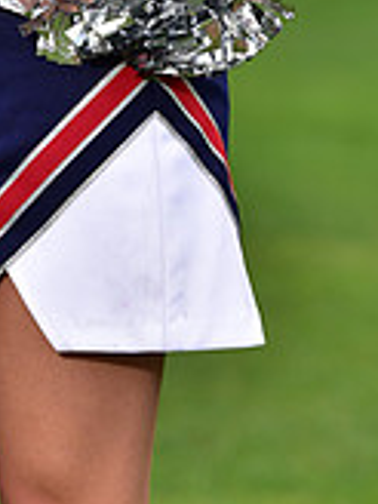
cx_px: 94
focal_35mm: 511
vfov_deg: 3.9
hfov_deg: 2.9
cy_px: -326
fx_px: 7440
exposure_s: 1/250
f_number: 4.5
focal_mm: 150
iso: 160
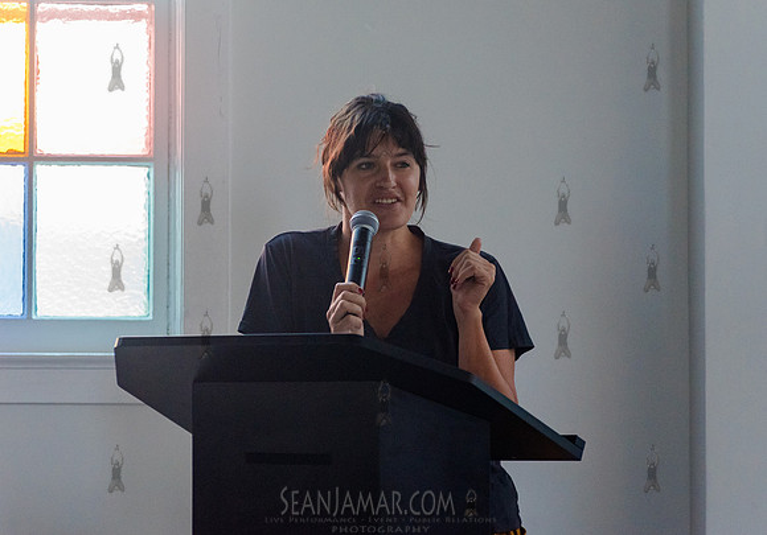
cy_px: 247
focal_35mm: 224
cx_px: 383
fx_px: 4850
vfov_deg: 6.3
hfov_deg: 9.0
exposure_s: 1/500
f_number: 4
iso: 4000
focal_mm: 200
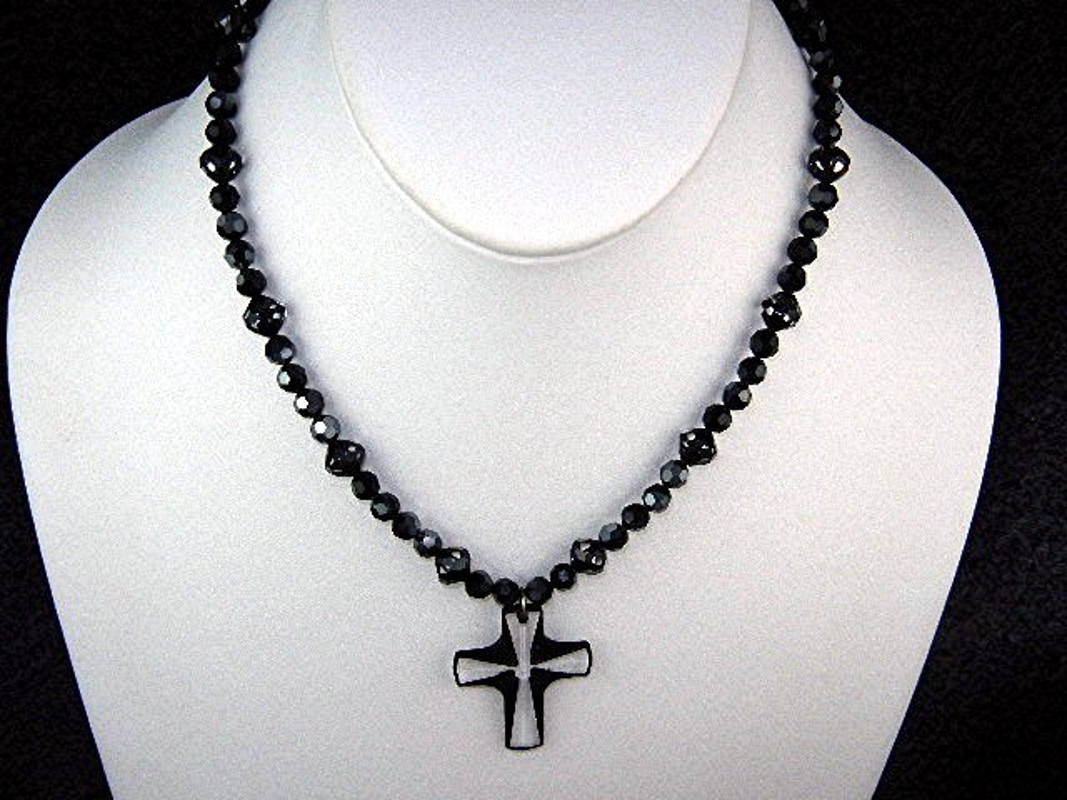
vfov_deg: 41.8
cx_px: 534
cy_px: 400
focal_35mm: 34
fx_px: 1048
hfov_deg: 54.0
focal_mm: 6.2
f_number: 7.2
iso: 195
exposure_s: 1/30
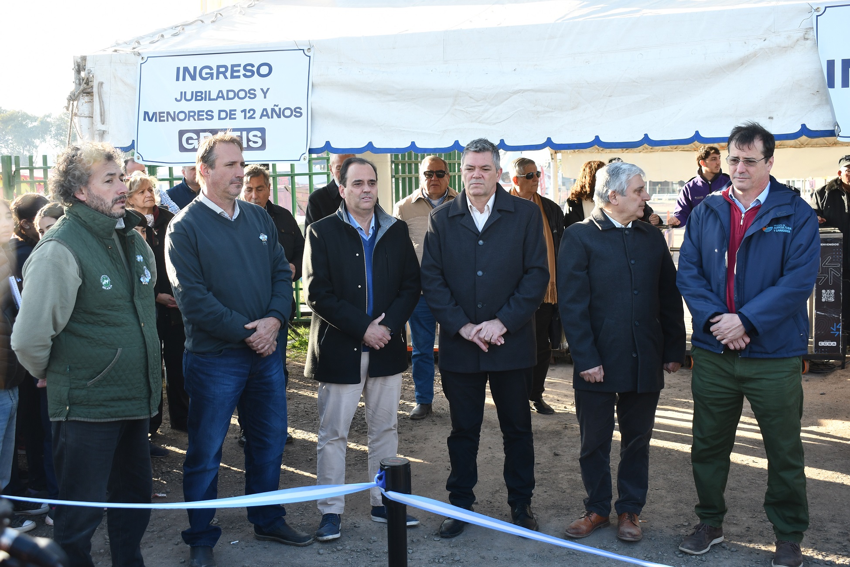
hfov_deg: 45.4
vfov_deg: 31.2
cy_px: 284
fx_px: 1015
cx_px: 425
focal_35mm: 43
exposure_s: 1/160
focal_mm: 29
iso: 250
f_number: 6.3
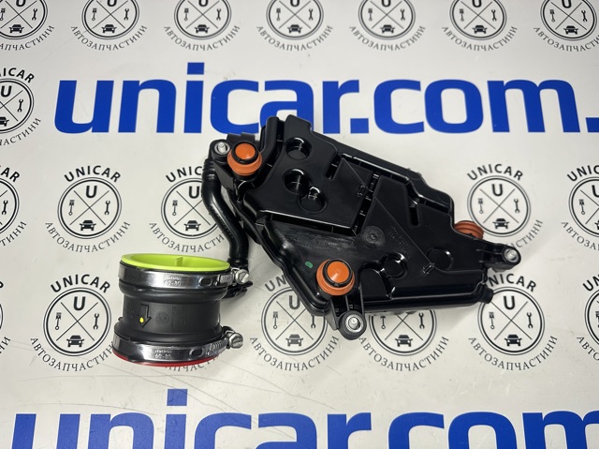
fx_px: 415
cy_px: 224
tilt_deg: -76.6
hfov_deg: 71.6
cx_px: 300
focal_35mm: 24
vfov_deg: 56.8
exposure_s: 1/82
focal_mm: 6.86
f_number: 1.78
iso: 250
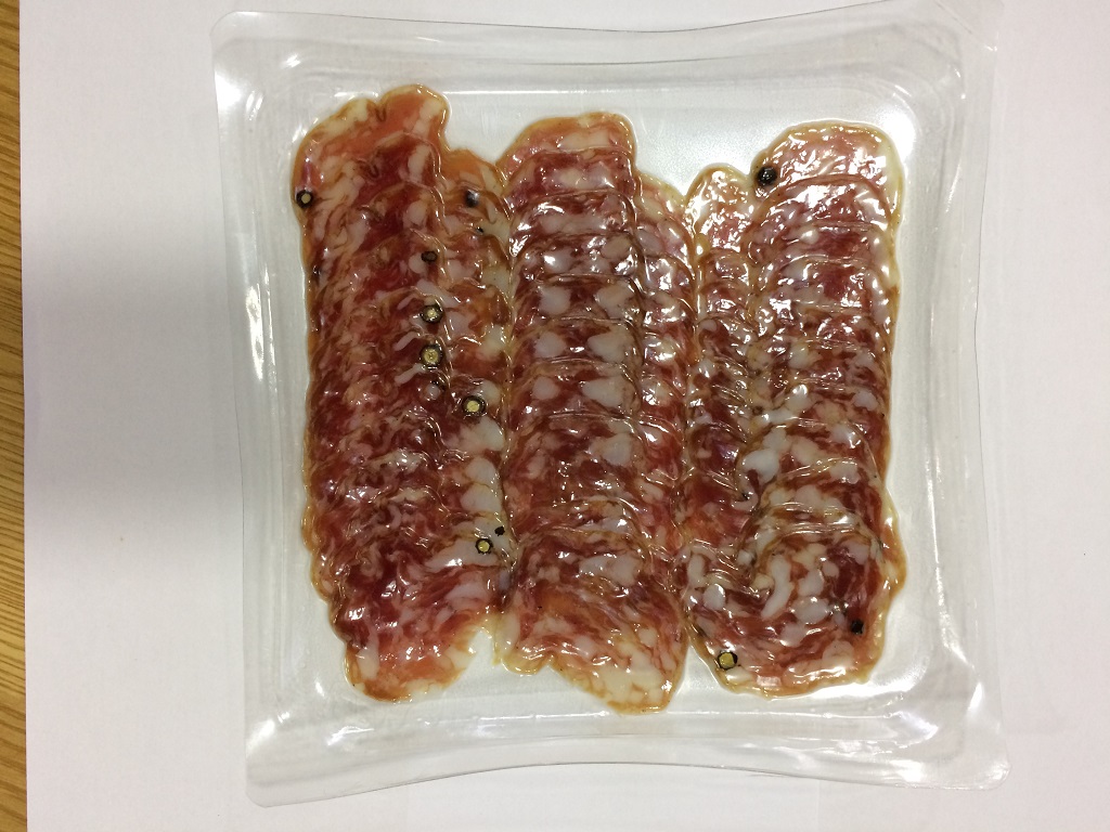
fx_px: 930
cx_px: 555
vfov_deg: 48.2
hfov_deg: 61.7
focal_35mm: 29
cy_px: 416
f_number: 2.2
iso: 64
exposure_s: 1/33
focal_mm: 4.15
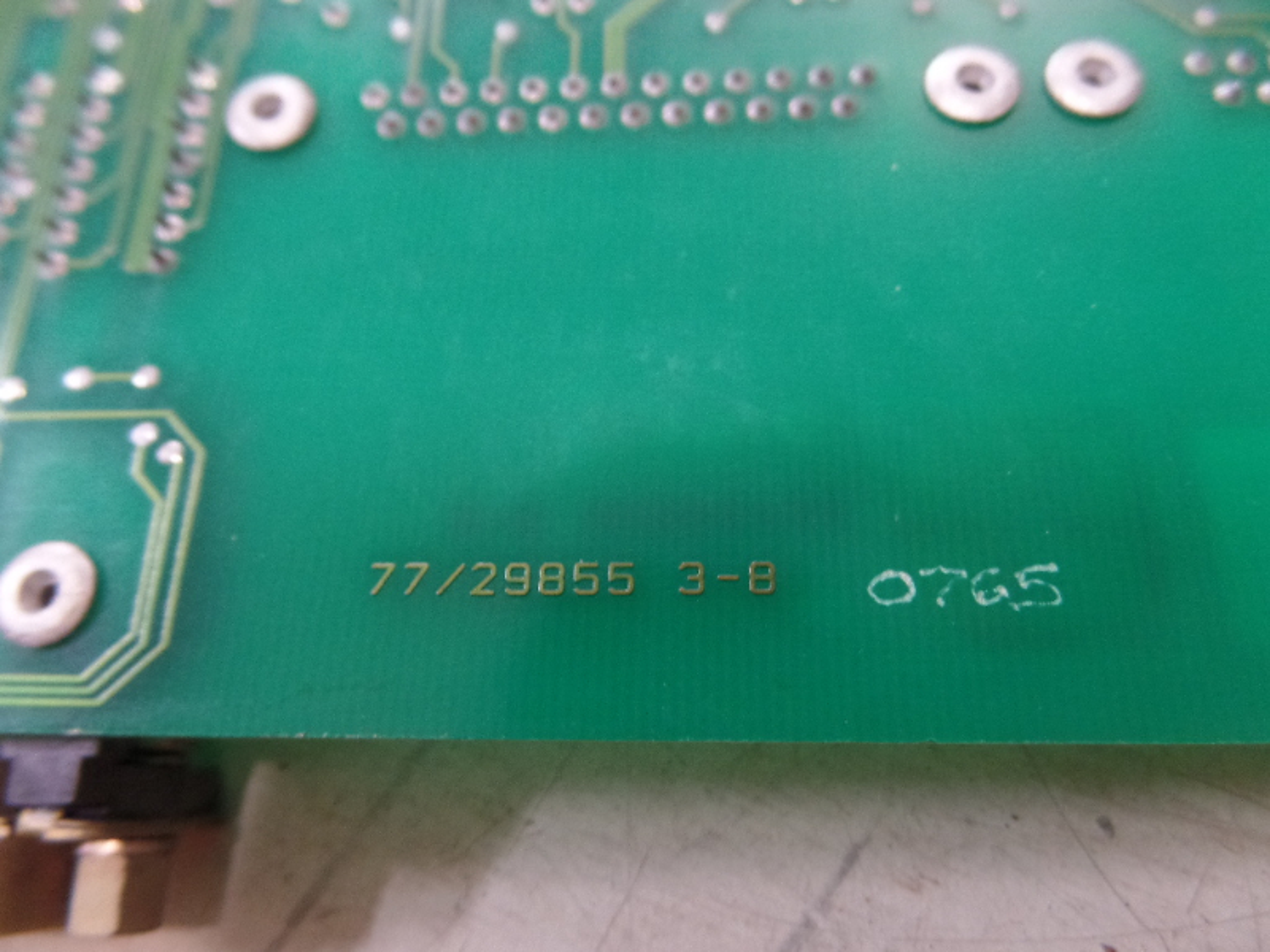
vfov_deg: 58.9
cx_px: 635
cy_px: 476
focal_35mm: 23
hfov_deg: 73.9
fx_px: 844
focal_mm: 4.1
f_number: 2.8
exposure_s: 1/15
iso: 400
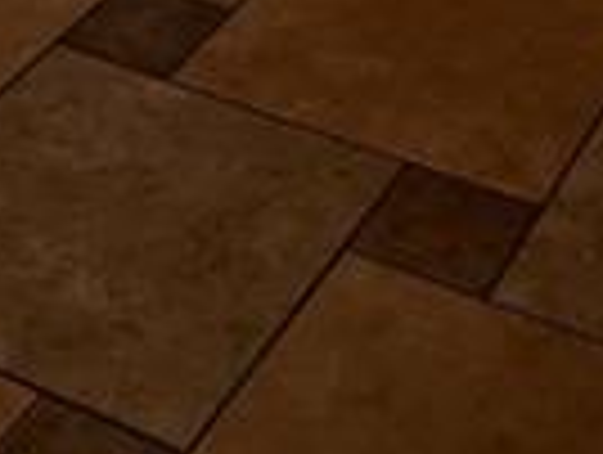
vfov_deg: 10.1
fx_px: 1920
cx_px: 288
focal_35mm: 110
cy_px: -886
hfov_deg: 17.9
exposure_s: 1/50
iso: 1250
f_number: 4
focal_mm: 10
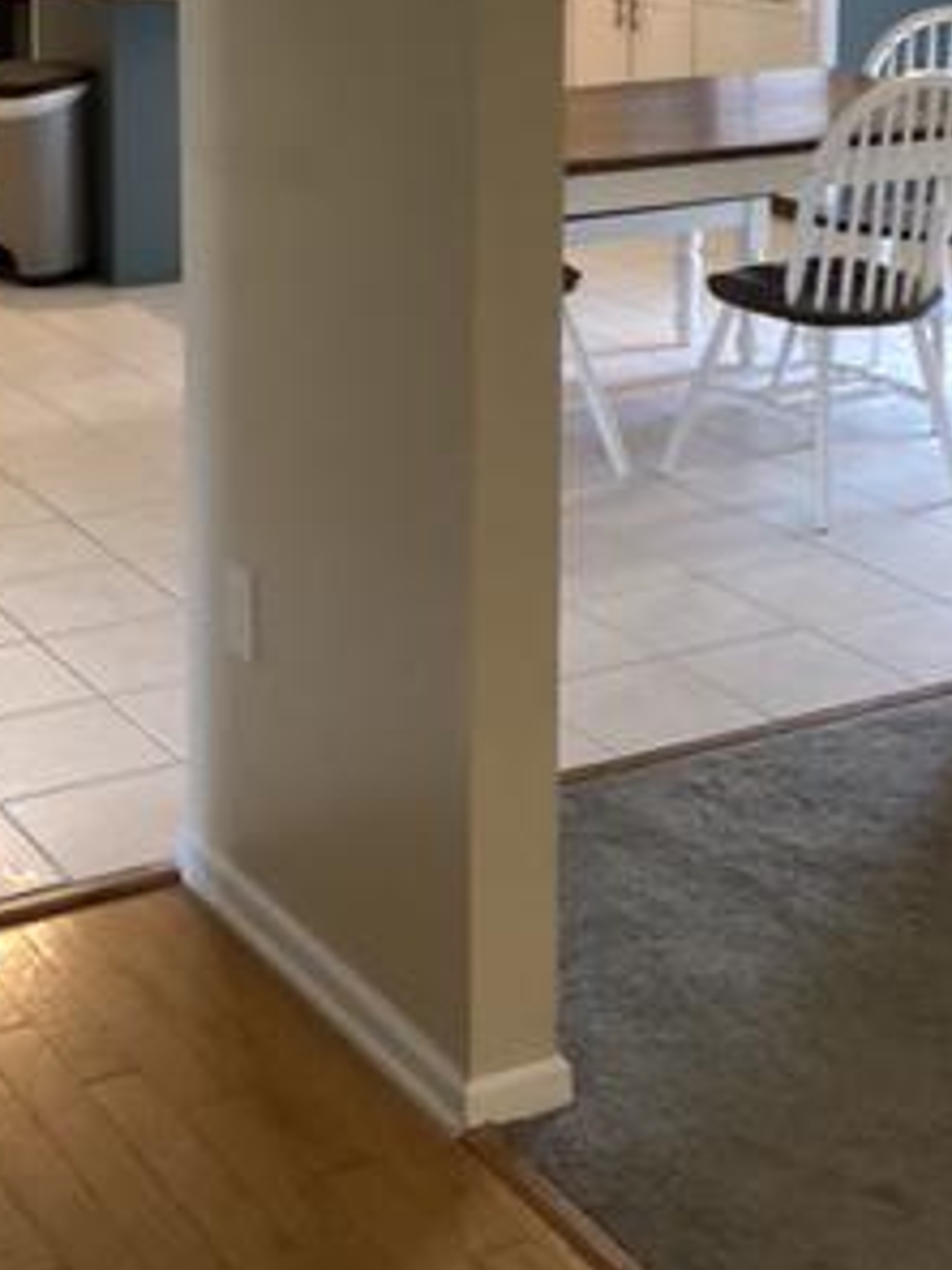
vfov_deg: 27.5
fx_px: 2457
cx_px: 347
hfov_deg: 21.9
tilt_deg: -7.9
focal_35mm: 67
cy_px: 43
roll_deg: -2.5
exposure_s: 1/33
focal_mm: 3.3
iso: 250
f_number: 2.4
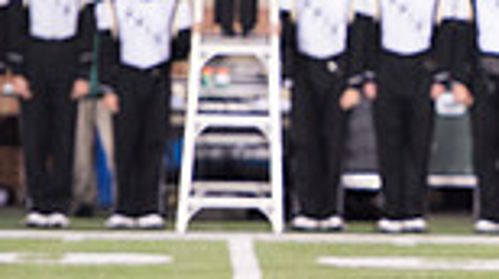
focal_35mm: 672
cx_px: 833
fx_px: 8876
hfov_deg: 3.2
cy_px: -6
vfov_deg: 1.8
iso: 2500
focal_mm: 170
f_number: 2.8
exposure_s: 1/400
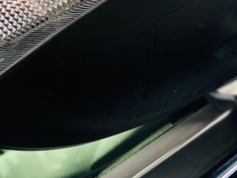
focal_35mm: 93
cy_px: -26
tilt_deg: +9.0
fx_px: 637
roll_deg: +34.2
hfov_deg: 20.9
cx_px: 186
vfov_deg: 15.4
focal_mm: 4
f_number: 1.8
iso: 40
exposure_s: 1/120
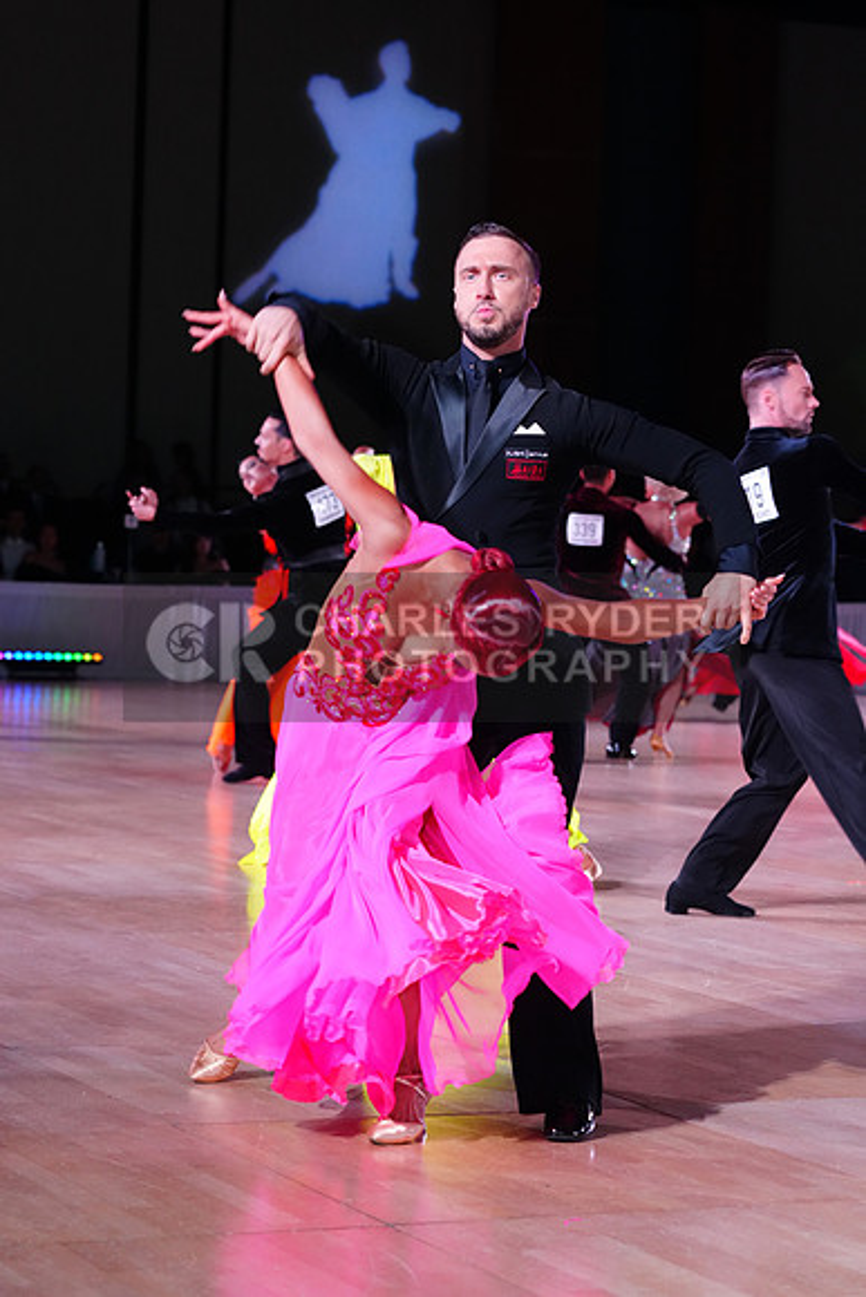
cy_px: 648
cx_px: 433
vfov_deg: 22.4
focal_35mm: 91
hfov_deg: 15.0
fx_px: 3281
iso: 3200
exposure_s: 1/250
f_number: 5
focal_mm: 91
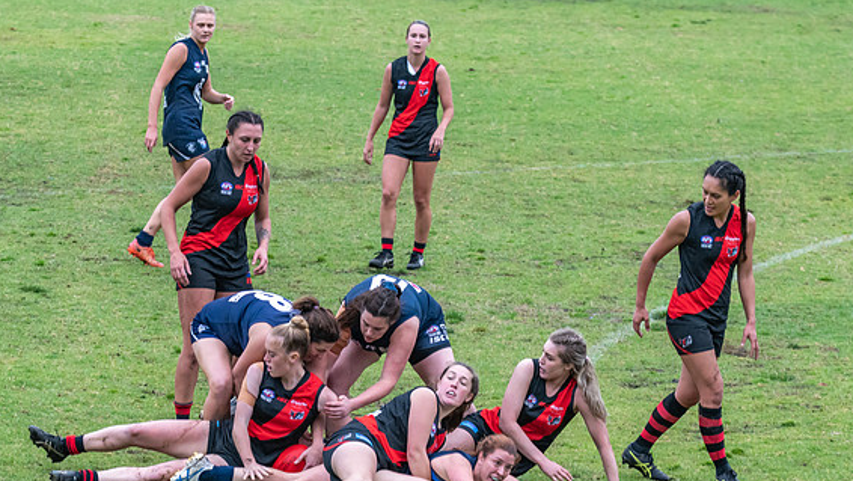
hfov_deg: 8.3
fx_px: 5883
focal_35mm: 260
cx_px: 430
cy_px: 265
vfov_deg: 4.7
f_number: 7.1
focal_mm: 150
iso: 1250
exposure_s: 1/2000
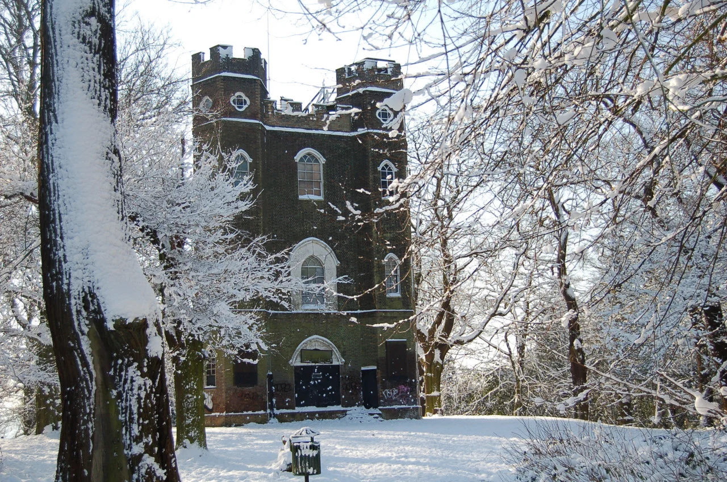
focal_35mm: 45
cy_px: 241
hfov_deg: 43.7
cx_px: 364
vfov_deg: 29.7
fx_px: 907
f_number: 4.2
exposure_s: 1/1000
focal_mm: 30
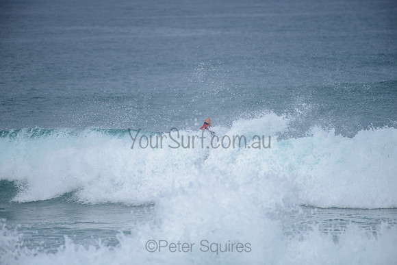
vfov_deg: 2.8
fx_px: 5515
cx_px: 198
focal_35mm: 500
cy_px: 132
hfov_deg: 4.1
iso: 320
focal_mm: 500
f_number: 5.6
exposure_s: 1/2000
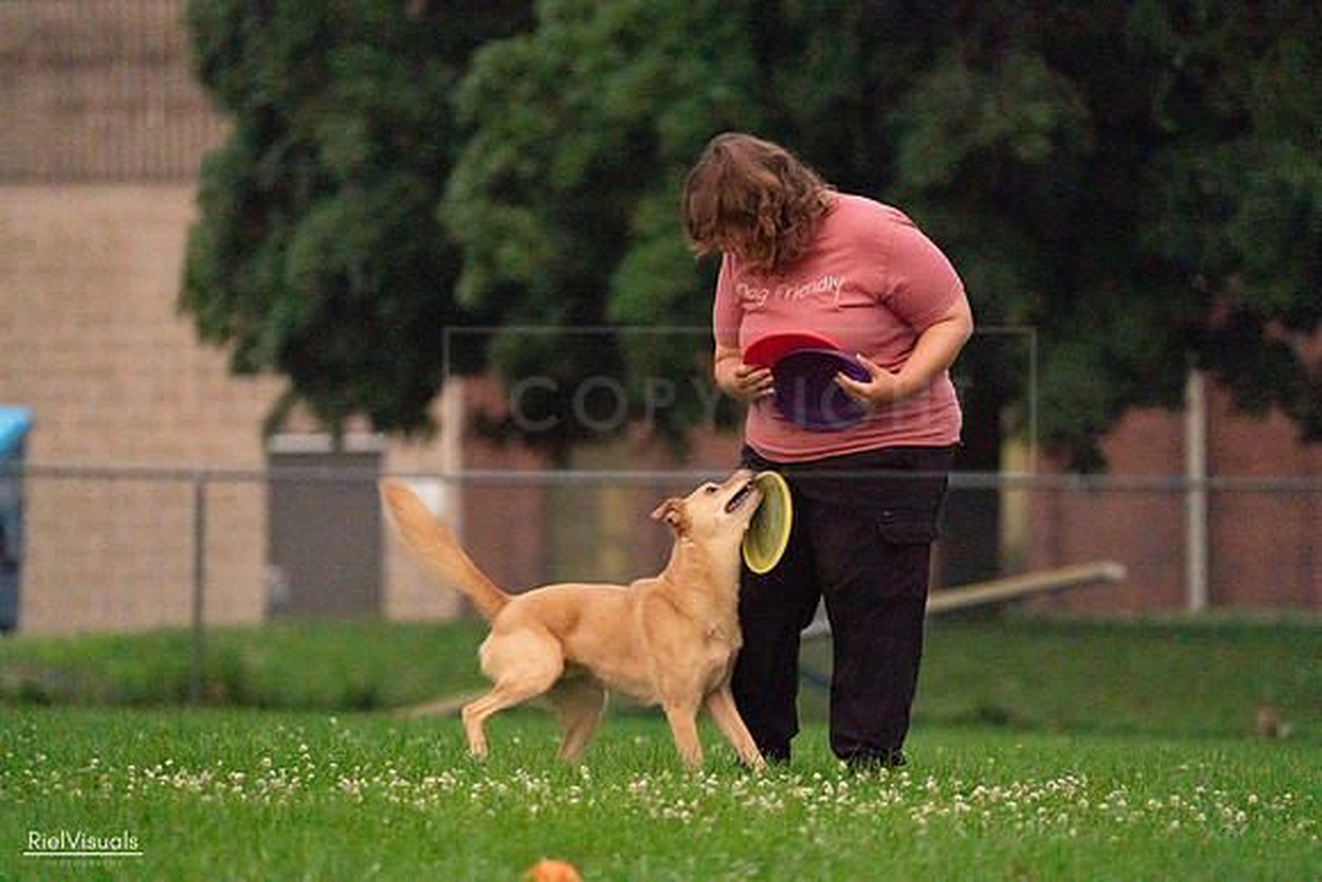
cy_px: 441
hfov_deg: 5.8
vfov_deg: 3.9
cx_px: 661
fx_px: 12965
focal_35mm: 353
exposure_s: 1/2000
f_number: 6.3
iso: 6400
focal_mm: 353
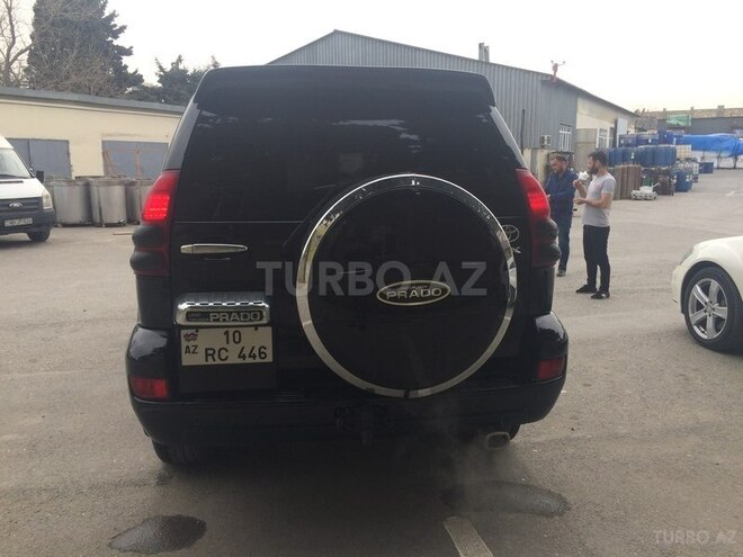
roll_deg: +1.0
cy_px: 278
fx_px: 622
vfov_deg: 48.2
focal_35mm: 29
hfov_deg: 61.7
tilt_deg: -11.2
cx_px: 372
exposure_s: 1/547
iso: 32
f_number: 2.2
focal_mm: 4.15
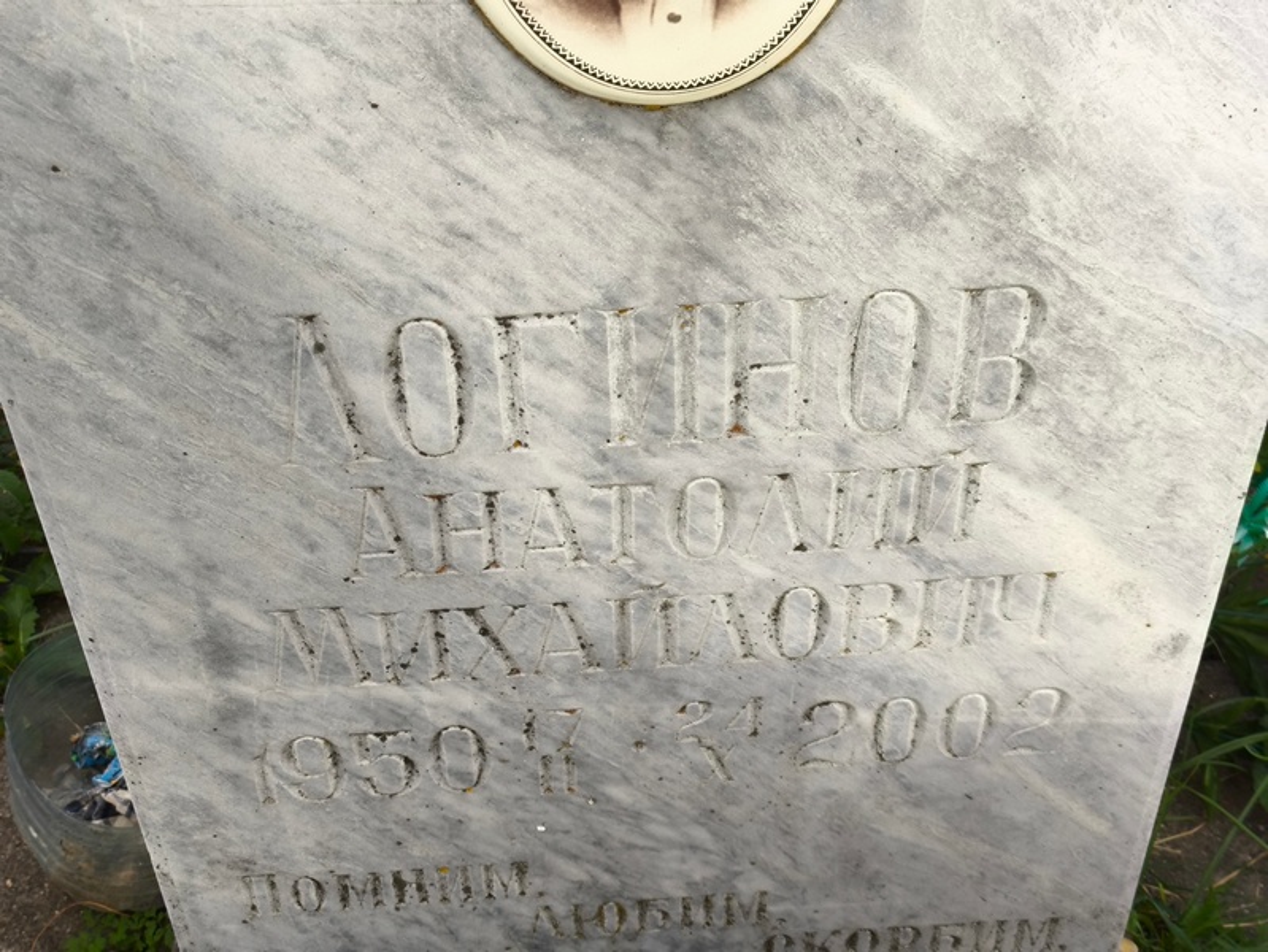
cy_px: 476
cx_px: 634
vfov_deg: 29.1
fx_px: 1832
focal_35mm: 50
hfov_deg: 38.2
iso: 64
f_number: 1.7
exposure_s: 1/120
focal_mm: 4.71
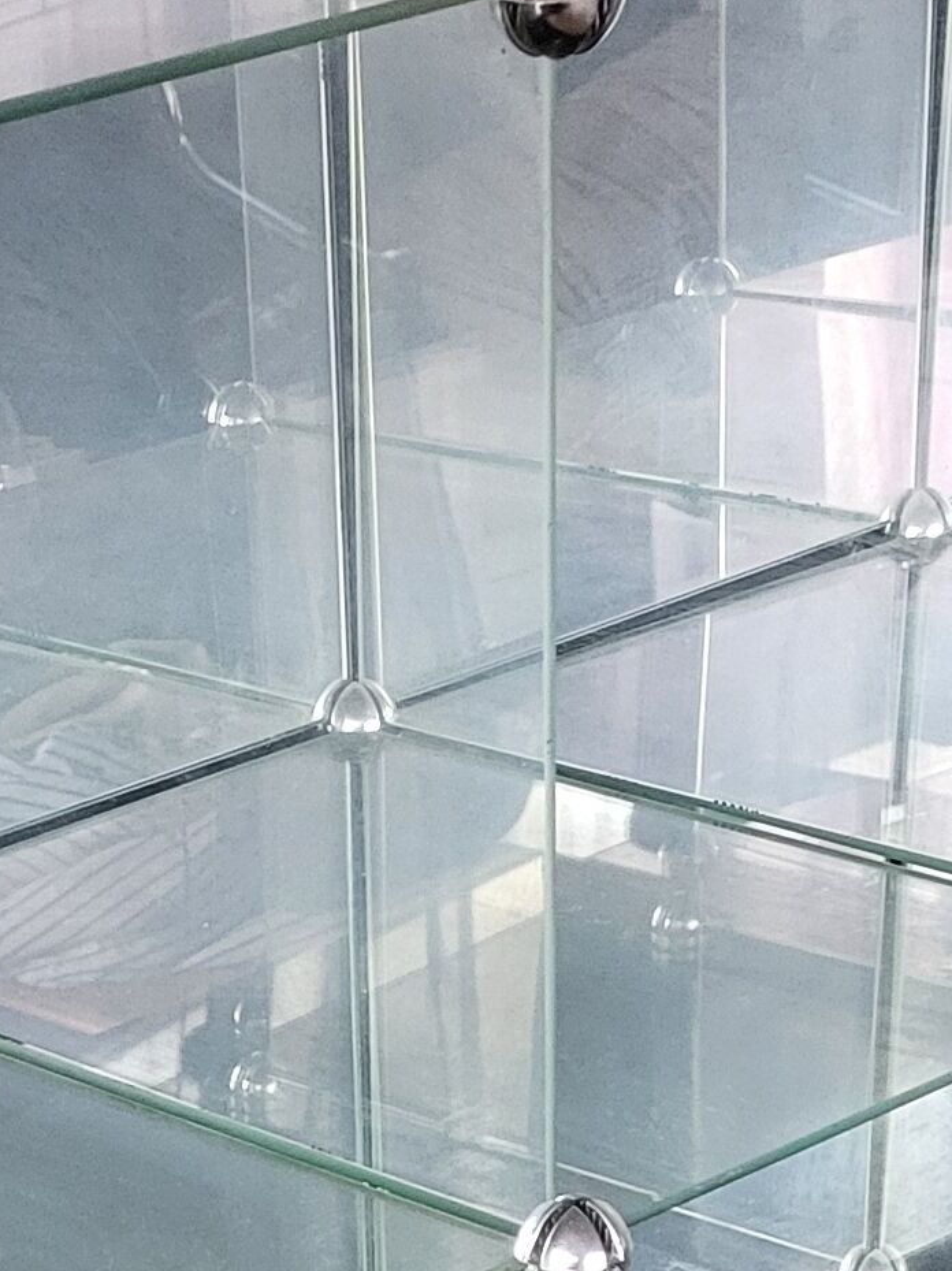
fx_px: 4110
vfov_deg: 14.1
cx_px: 159
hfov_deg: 13.1
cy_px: 2727
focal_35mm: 112
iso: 400
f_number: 1.8
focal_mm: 5.4
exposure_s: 1/50
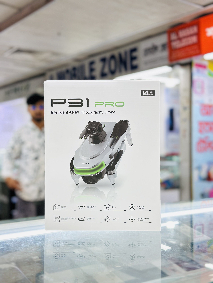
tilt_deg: +1.4
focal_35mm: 48
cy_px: 142
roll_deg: -1.1
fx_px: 394
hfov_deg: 30.3
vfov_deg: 39.7
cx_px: 106
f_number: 1.78
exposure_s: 1/230
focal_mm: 6.86
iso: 80
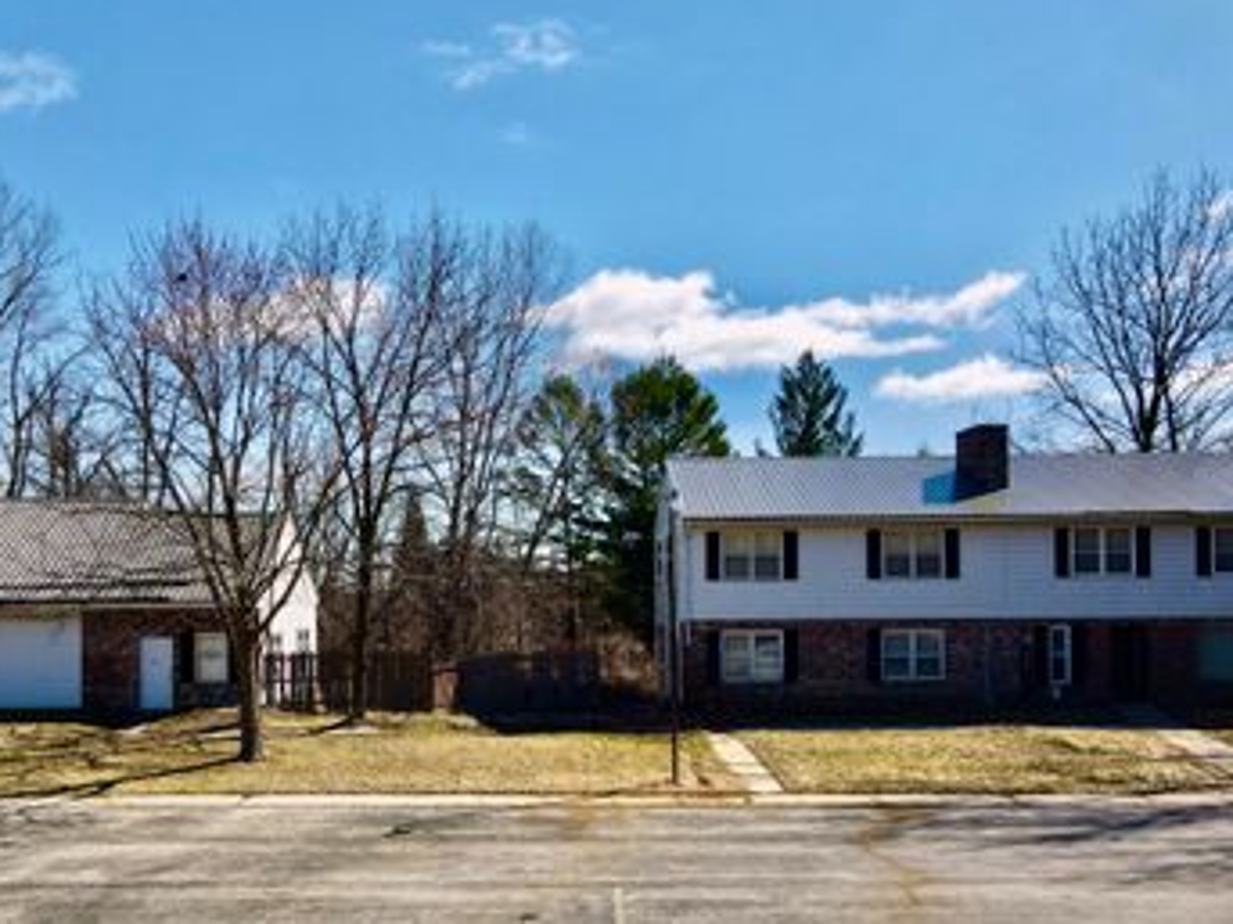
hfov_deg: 52.5
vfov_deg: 40.4
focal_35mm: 35
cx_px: 532
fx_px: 1246
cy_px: 577
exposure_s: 1/50
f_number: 2.8
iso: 100
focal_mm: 4.5
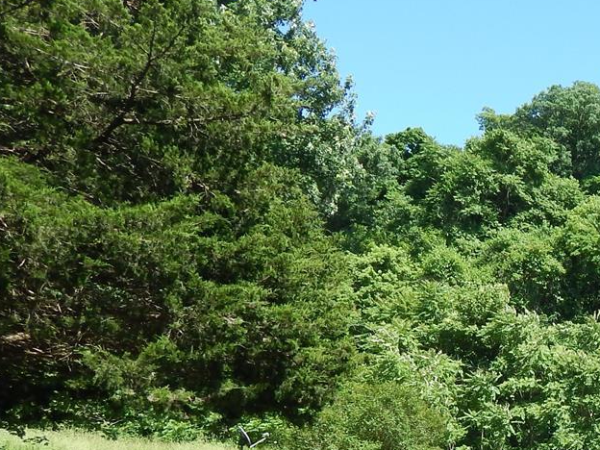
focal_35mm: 59
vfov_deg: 23.4
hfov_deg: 28.5
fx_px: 1023
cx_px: 717
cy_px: 486
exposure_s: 1/640
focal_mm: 4
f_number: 3
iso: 125
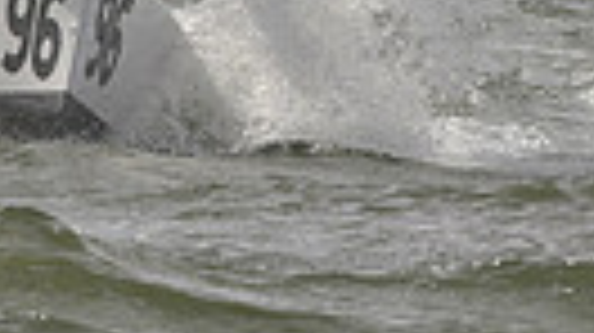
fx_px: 17343
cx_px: 457
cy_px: -950
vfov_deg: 1.1
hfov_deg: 2.0
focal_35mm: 1102
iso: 400
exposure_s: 1/1600
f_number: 11
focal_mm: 240
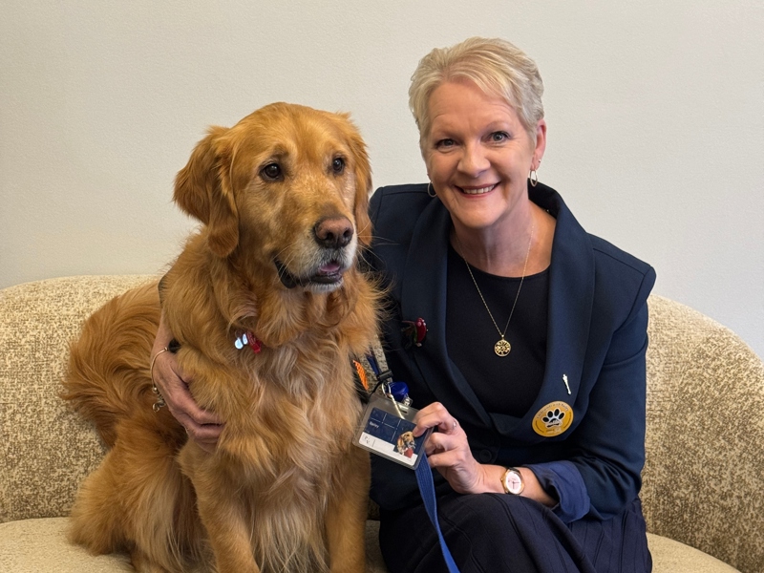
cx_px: 382
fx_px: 1059
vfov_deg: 30.3
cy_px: 286
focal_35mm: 48
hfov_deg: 39.7
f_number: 1.78
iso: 250
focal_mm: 6.76
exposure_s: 1/50
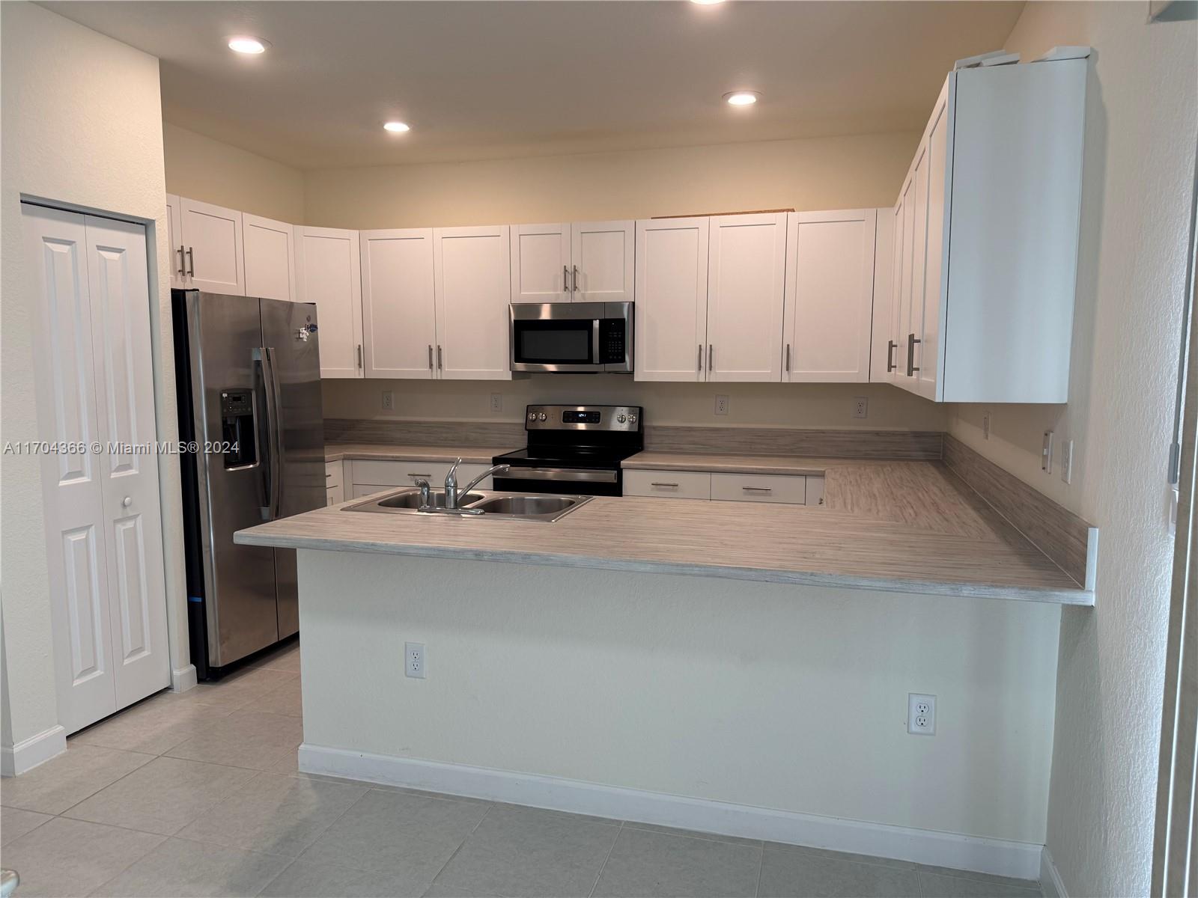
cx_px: 599
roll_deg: -0.1
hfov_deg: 71.6
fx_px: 831
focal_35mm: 24
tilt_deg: -6.6
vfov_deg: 56.8
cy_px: 449
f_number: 1.78
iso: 100
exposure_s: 1/120
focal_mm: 6.76
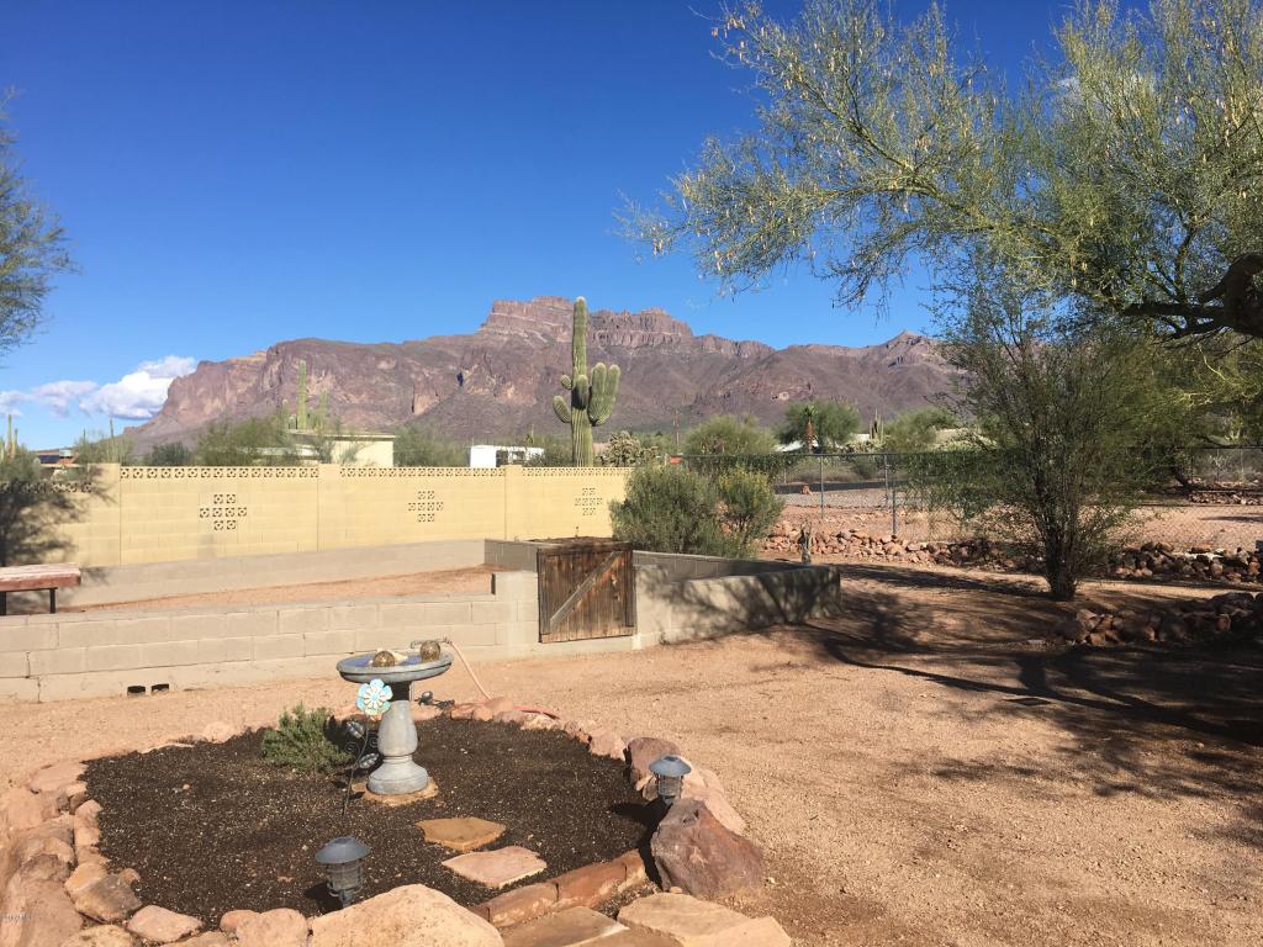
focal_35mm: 29
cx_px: 632
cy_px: 474
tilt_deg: +1.3
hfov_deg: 61.7
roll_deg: +0.6
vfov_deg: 48.2
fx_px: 1058
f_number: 2.2
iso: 25
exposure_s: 1/1972
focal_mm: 4.15
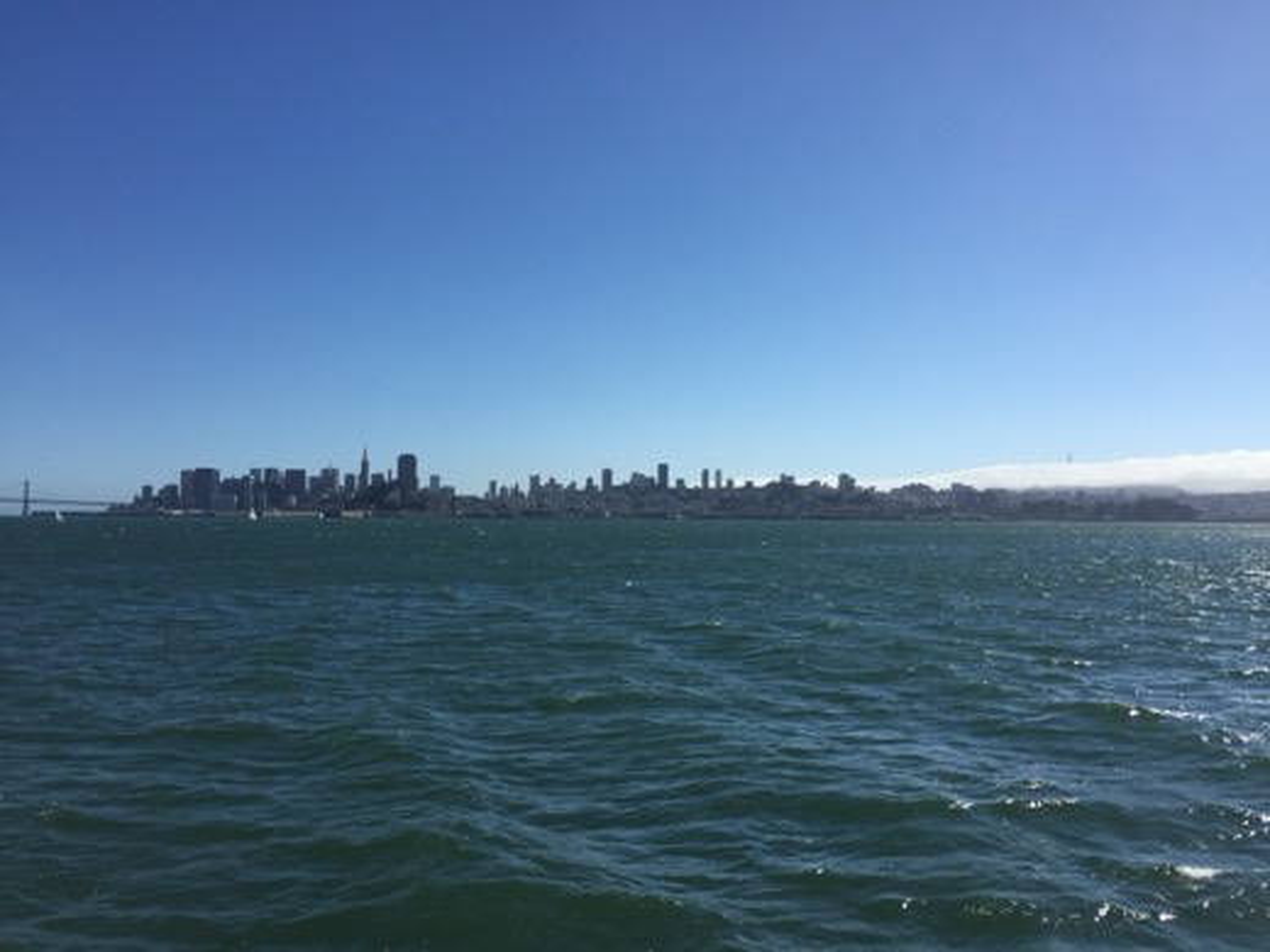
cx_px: 635
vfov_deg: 48.2
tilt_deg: +2.0
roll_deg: -1.5
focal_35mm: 29
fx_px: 1064
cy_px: 476
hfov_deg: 61.7
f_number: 2.2
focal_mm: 4.15
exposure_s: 1/4405
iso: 32
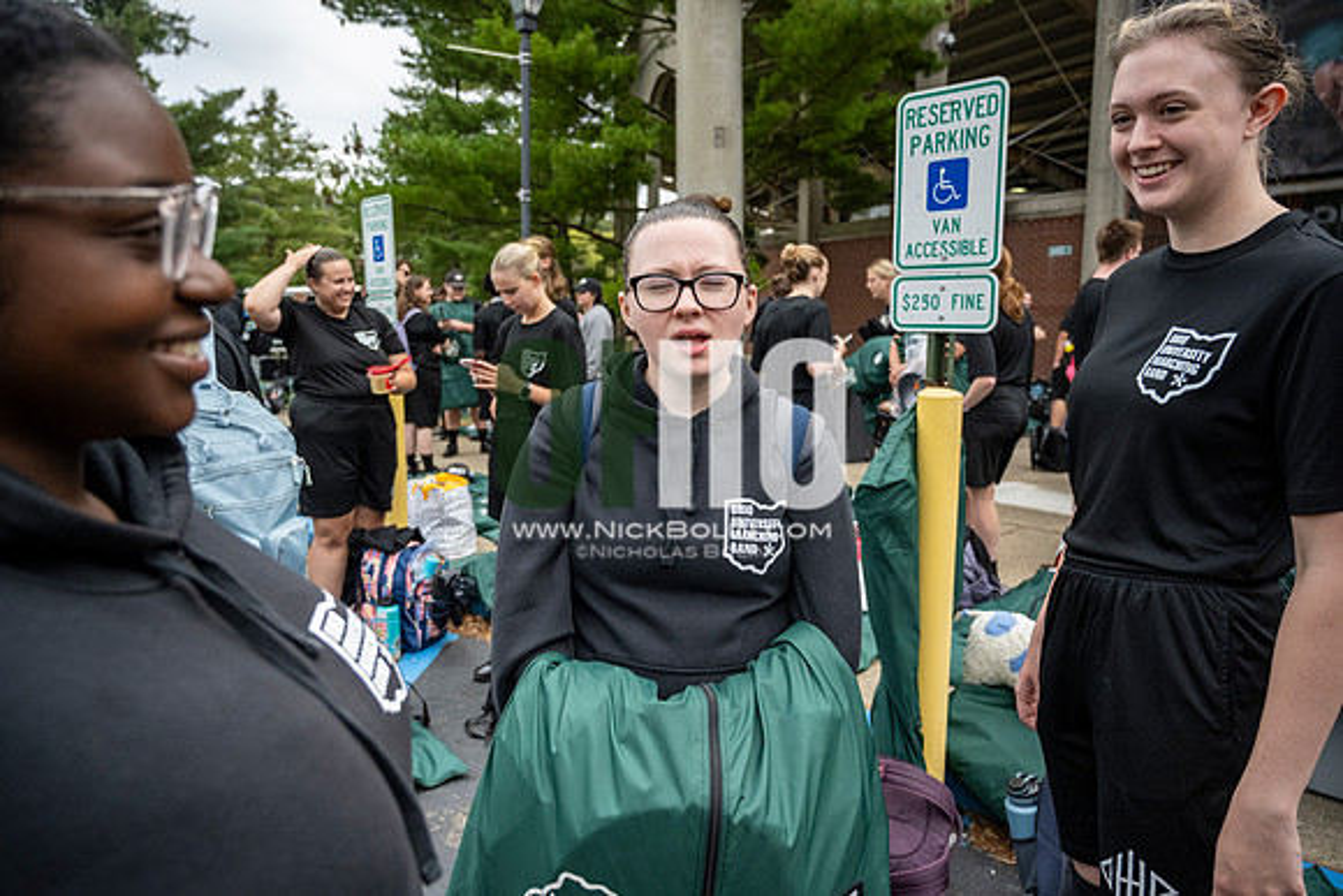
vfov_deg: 53.2
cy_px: 448
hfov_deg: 73.7
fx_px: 896
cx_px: 672
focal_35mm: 24
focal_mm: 24
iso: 1250
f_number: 4
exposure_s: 1/4000
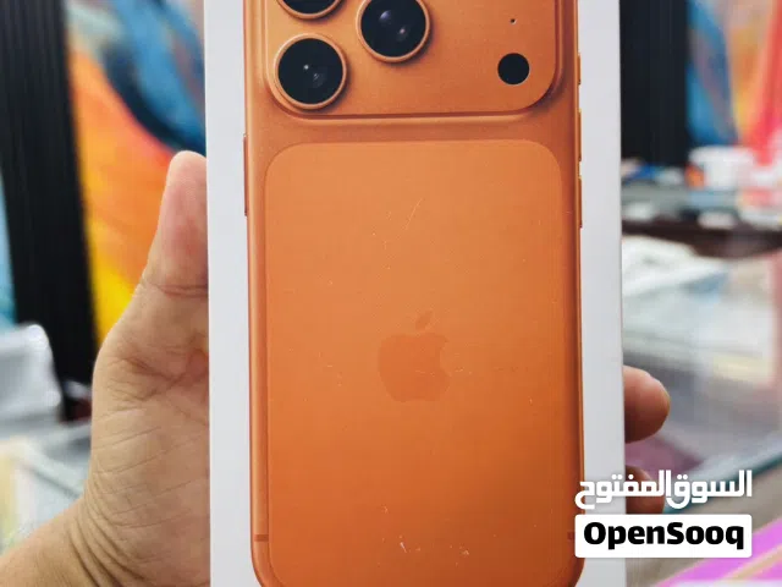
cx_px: 391
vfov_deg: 53.1
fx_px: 587
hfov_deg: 67.3
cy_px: 294
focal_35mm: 26
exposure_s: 1/100
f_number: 1.6
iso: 64
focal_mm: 5.96
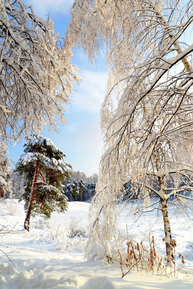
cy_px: 144
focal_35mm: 25
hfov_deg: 51.3
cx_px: 100
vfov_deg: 71.5
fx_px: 201
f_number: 9
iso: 400
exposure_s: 1/320
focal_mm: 24
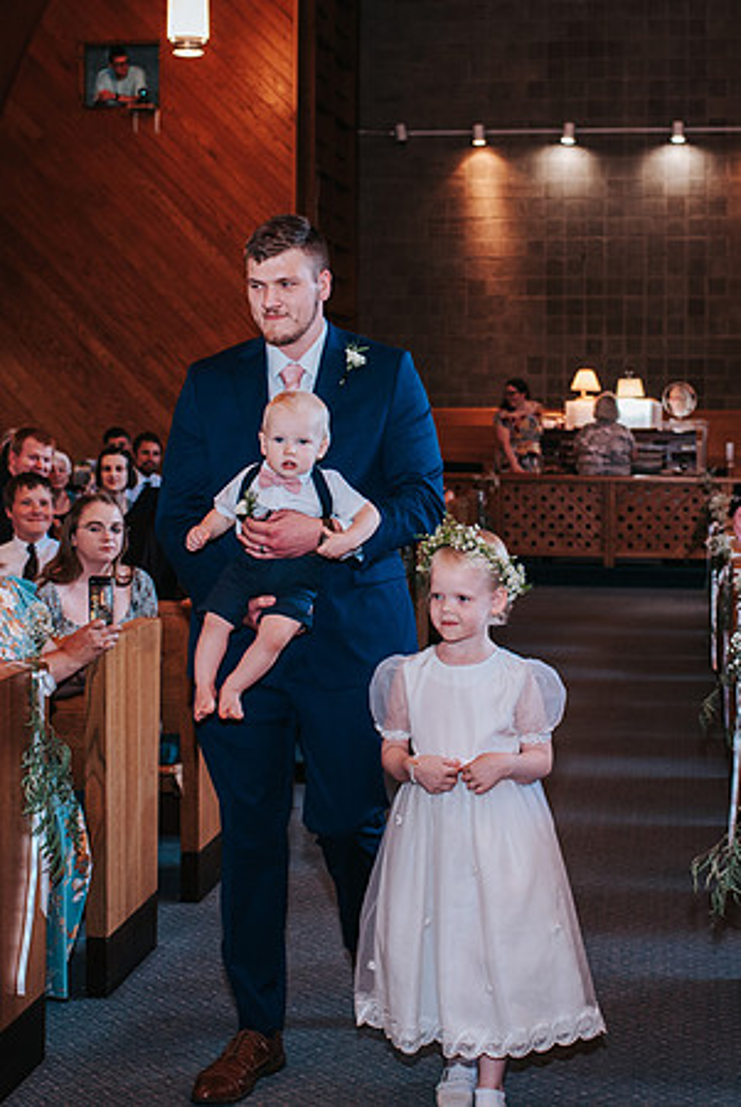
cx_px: 419
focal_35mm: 58
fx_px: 1801
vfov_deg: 34.1
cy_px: 491
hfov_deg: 23.2
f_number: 3.2
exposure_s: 1/125
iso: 1000
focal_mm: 35
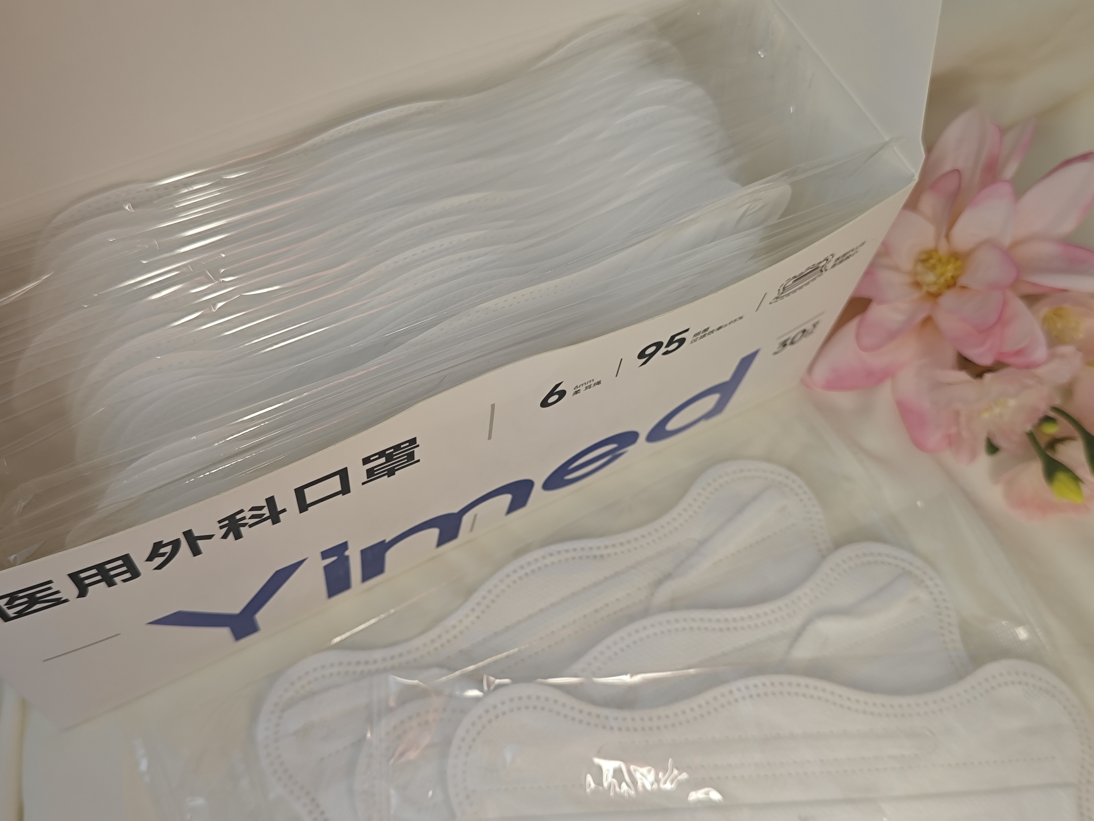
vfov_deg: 40.7
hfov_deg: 52.6
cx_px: 547
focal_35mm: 35
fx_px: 1106
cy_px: 410
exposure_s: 1/80
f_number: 1.6
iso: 200
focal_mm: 6.55
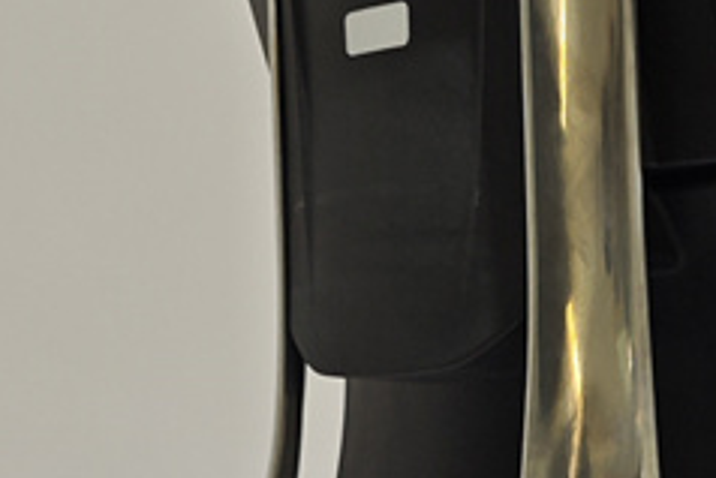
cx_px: 803
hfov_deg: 18.3
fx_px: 2129
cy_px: 541
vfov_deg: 12.6
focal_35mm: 107
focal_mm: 6.55
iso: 100
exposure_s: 1/100
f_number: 1.6
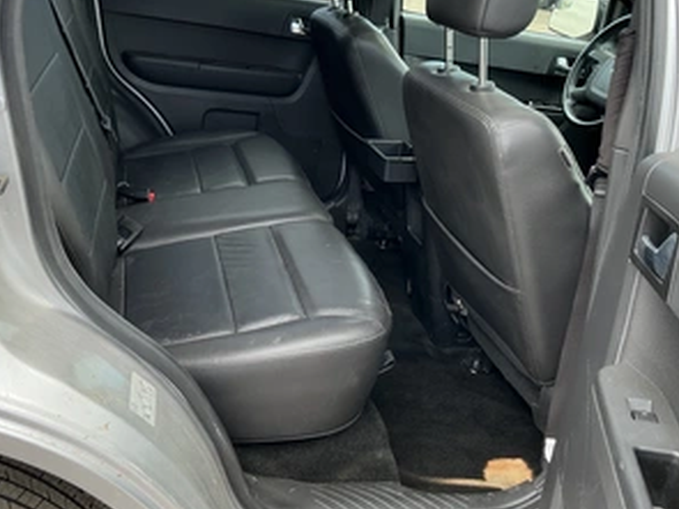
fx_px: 745
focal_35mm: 38
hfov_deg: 49.0
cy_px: 216
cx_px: 320
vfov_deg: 37.6
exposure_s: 1/122
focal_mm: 3
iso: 25
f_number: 1.8
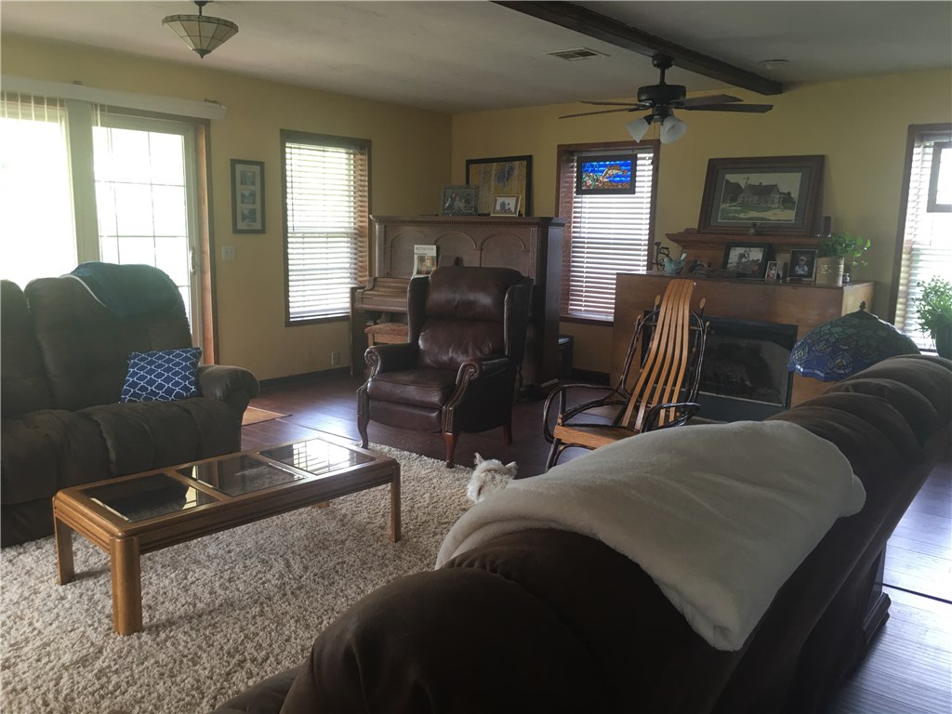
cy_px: 357
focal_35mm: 29
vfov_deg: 48.2
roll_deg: -1.5
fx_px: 798
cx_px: 476
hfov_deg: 61.7
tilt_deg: -9.0
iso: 25
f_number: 2.2
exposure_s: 1/15
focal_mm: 4.15
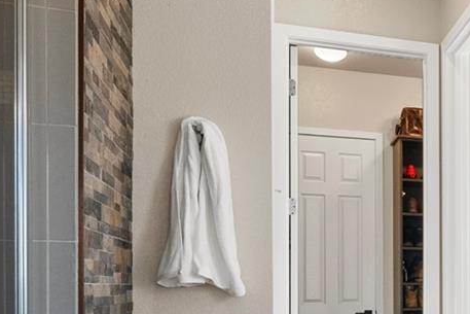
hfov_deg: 28.5
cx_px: 628
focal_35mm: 56
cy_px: 279
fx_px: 731
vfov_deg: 23.6
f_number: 9
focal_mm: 16
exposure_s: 1/30
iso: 640
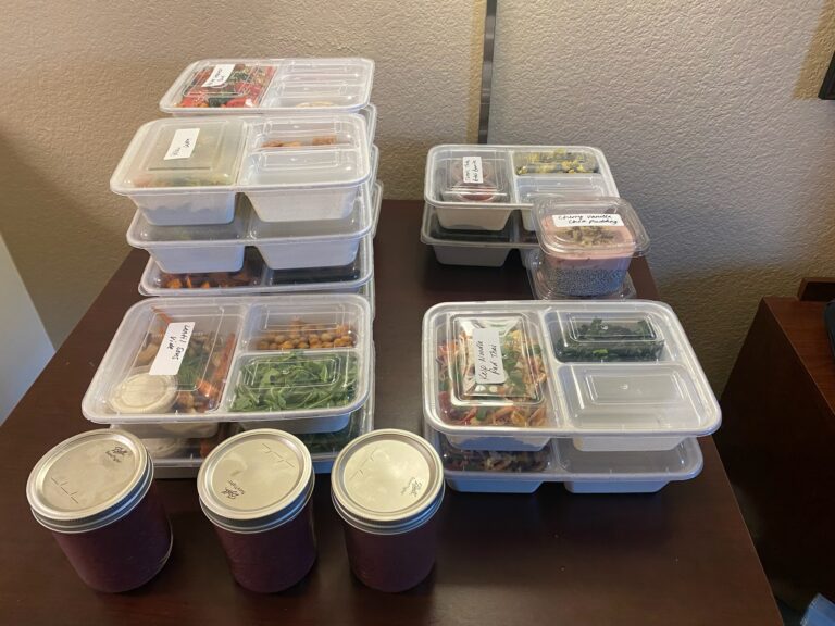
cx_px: 418
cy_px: 313
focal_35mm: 26
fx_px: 627
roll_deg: +0.4
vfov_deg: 53.1
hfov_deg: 67.3
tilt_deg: -39.3
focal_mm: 4.25
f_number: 1.8
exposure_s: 1/60
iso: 250
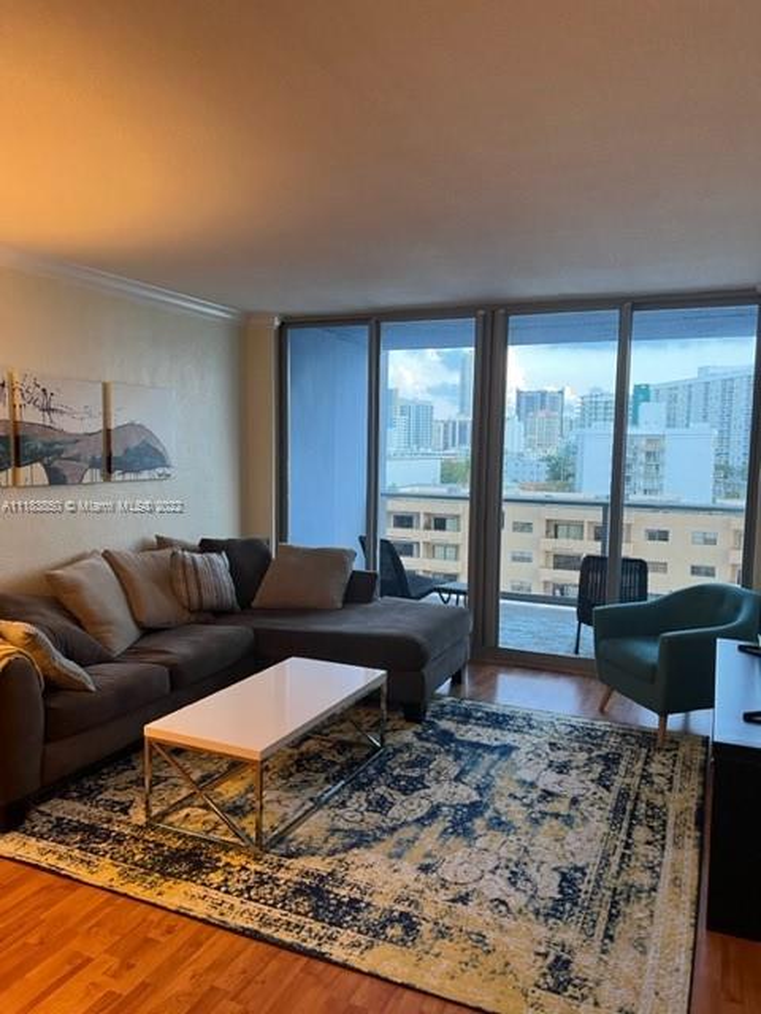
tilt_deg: -5.9
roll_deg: -1.0
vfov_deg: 67.3
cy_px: 507
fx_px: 762
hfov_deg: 53.1
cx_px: 380
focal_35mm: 26
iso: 80
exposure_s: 1/60
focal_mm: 5.7
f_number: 1.5
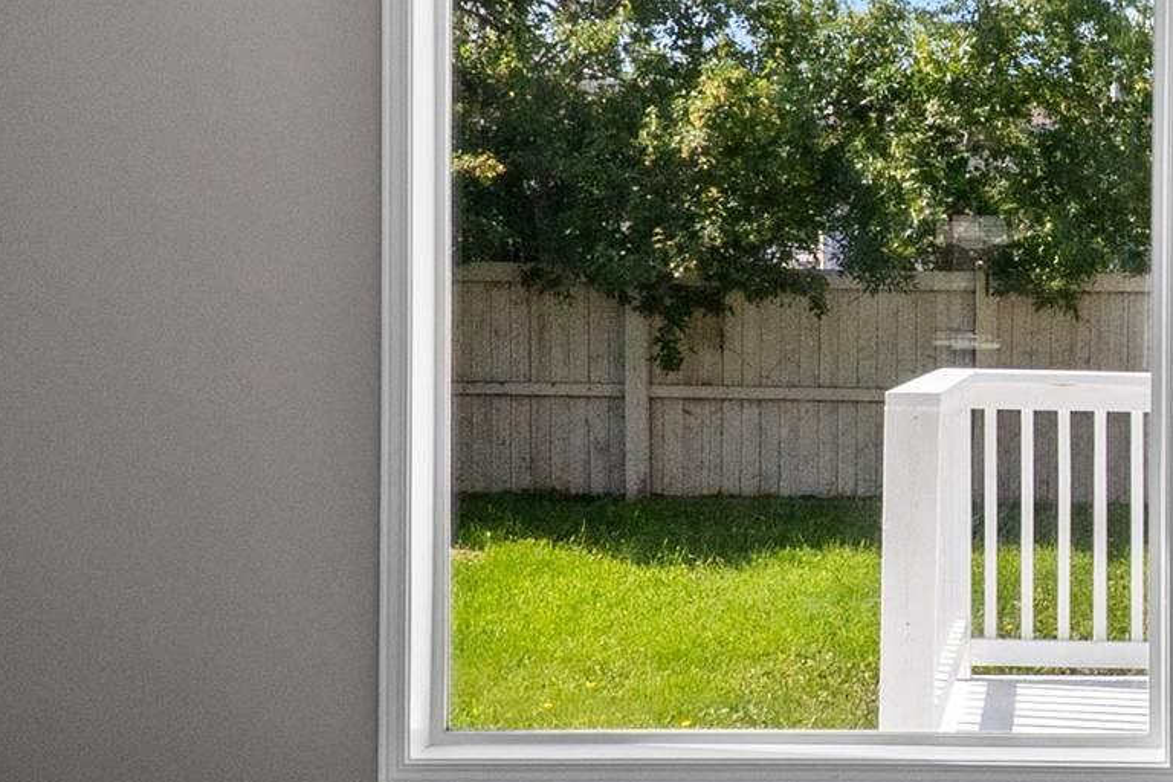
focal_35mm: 60
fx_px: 1955
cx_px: 1167
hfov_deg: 31.0
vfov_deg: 22.6
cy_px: 341
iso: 400
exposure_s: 1/60
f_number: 11
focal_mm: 10
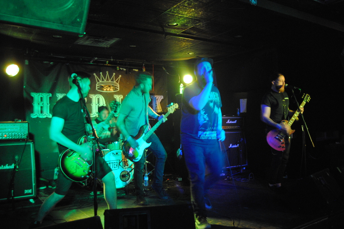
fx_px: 287
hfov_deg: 61.9
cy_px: 114
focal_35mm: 30
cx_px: 172
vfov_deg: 43.6
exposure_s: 1/8
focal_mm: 20
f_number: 3.5
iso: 800
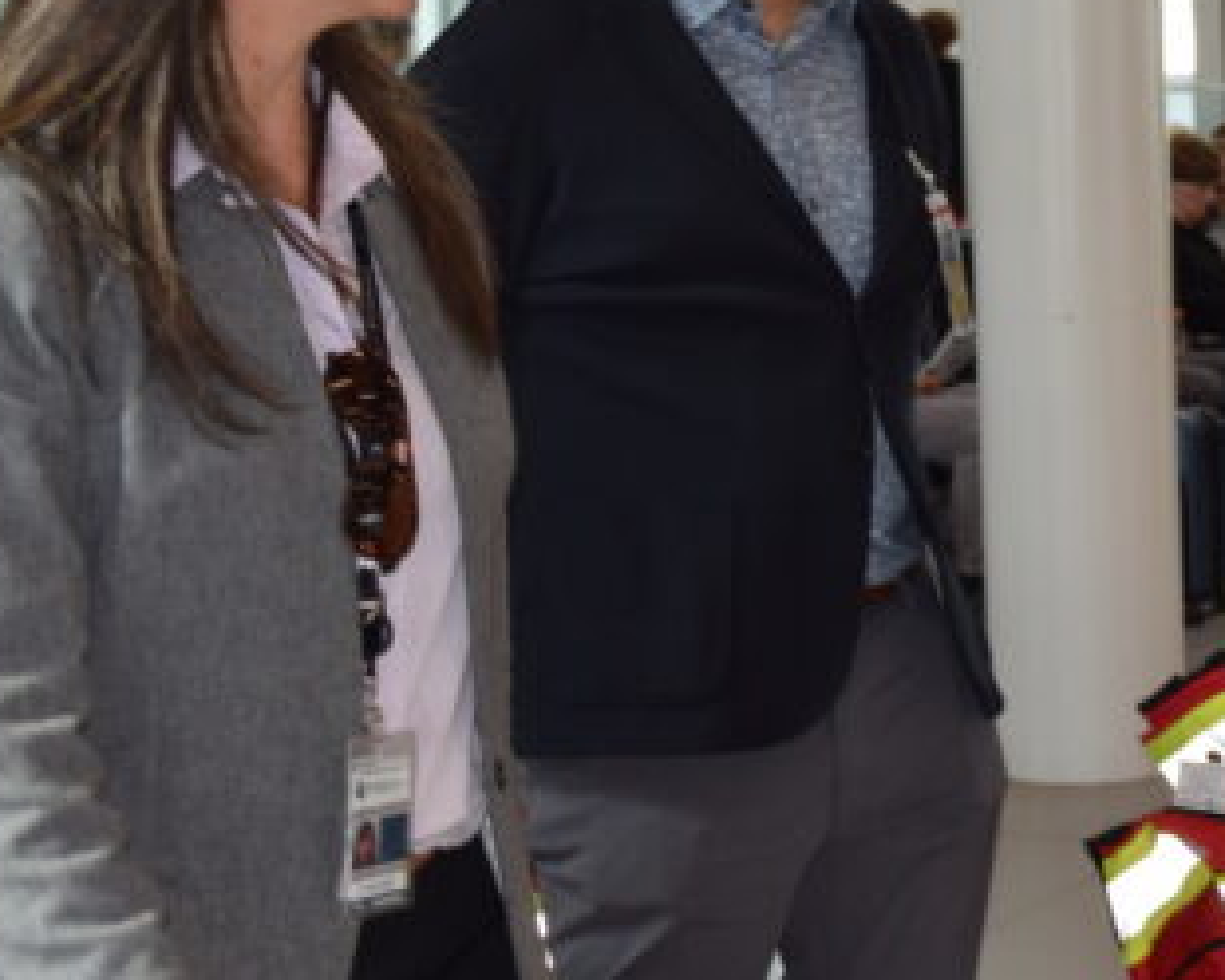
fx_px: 3414
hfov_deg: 19.7
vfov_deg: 16.3
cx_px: 1268
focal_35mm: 94
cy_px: 292
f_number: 5.6
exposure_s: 1/125
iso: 250
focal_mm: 27
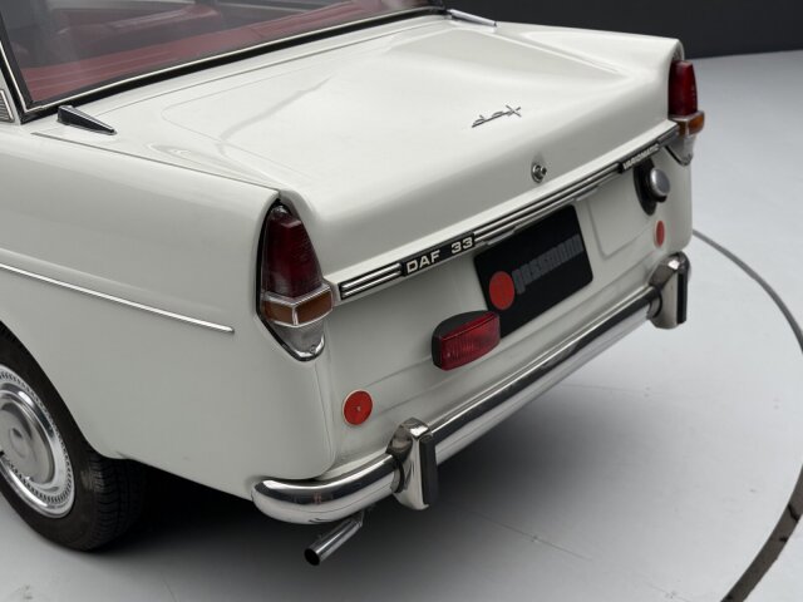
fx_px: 1113
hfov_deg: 39.7
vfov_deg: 30.3
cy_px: 301
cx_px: 402
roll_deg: +3.3
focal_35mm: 48
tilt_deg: -22.0
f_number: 1.78
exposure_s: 1/120
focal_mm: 6.76
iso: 80
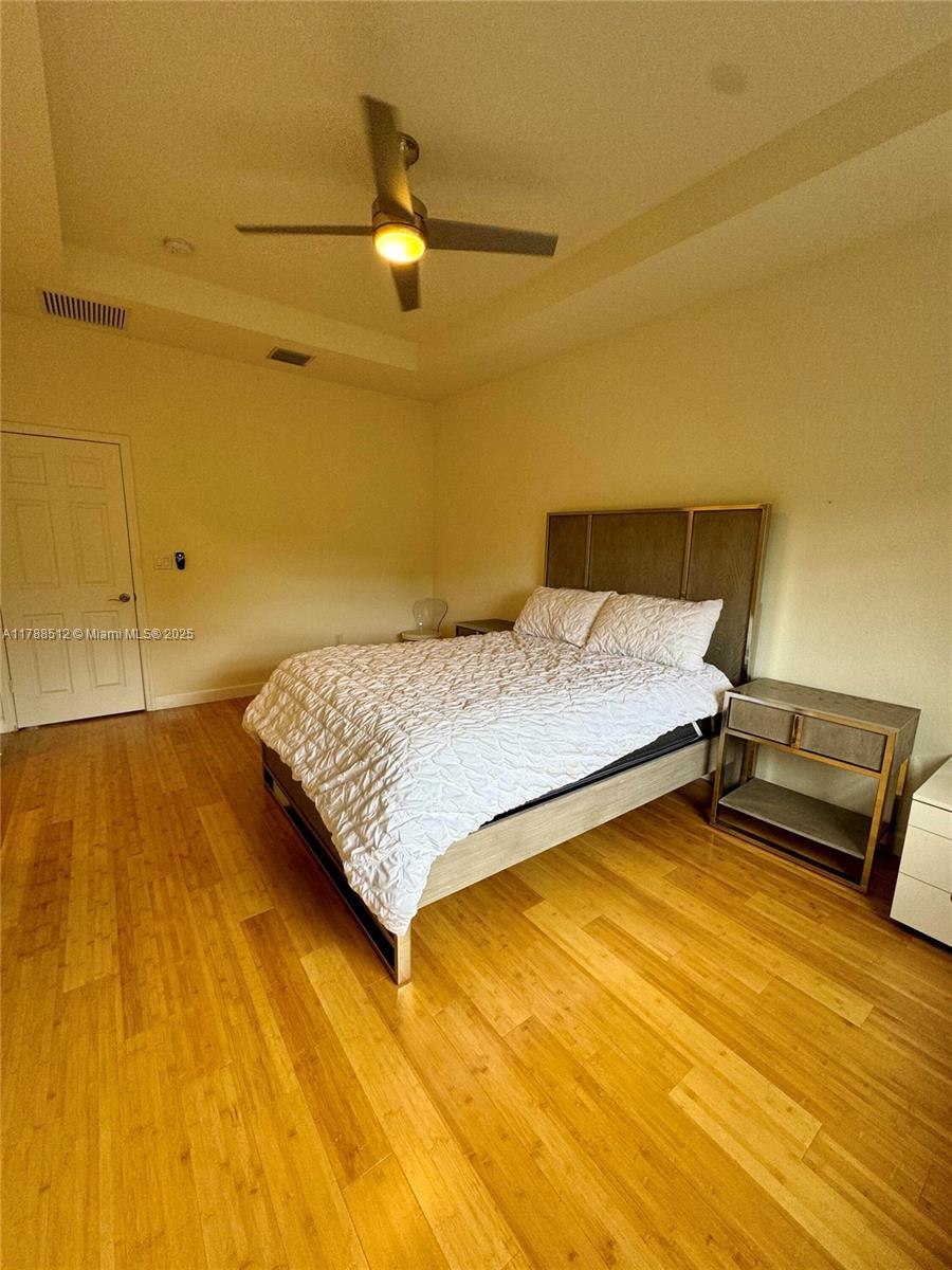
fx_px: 513
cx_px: 476
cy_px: 635
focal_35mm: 14
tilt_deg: -10.7
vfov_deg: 102.1
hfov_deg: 85.7
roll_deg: -1.2
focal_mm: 2.22
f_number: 2.2
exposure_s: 1/120
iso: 100
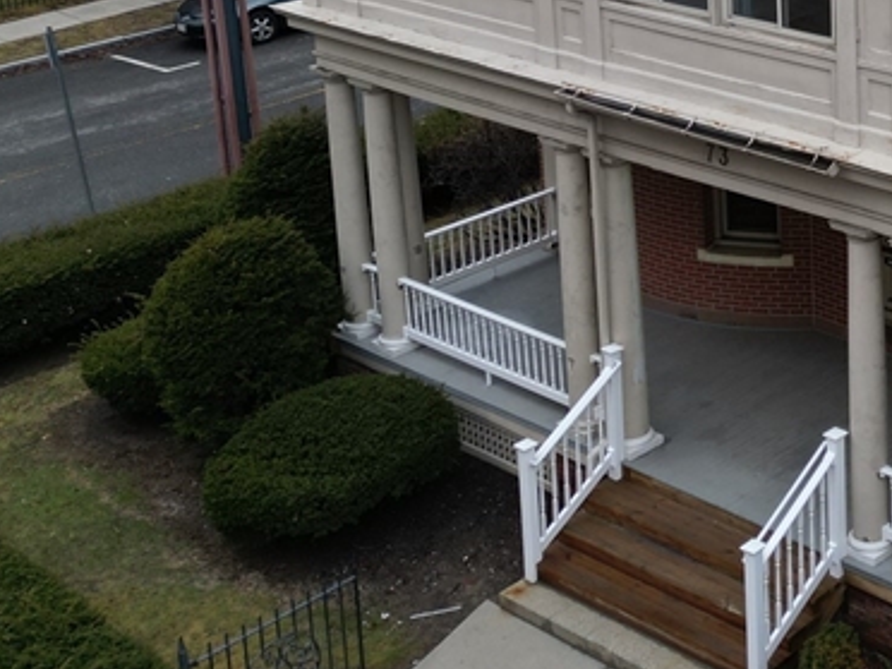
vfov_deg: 21.4
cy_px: -22
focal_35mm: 66
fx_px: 1701
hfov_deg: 26.0
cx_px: 1096
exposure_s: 1/60
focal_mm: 6.72
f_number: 1.7
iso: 100
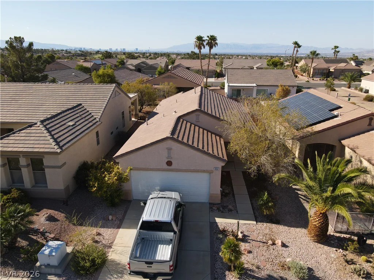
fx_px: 259
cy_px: 140
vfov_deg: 56.8
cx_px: 187
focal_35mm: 24
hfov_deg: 71.6
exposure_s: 1/30
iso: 100
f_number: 2.8
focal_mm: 4.5
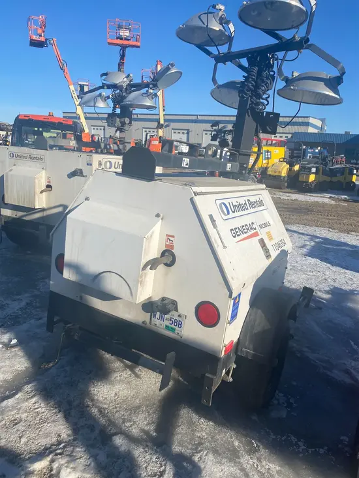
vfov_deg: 67.3
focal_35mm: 26
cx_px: 180
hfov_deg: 53.1
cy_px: 239
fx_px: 359
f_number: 1.8
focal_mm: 4.25
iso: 32
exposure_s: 1/4808
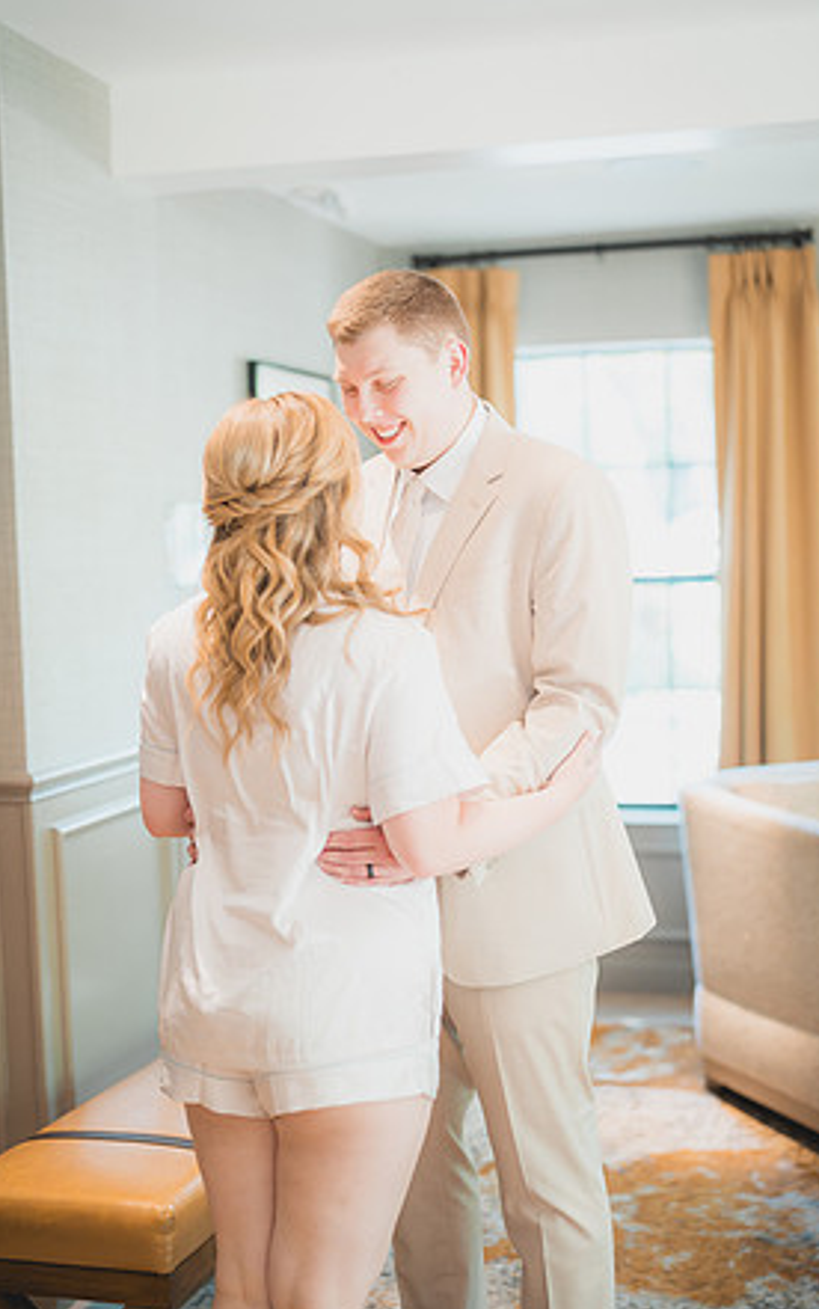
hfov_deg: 24.9
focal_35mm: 52
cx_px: 430
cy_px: 662
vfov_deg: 38.9
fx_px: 1855
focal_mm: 50
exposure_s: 1/160
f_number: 1.4
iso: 400
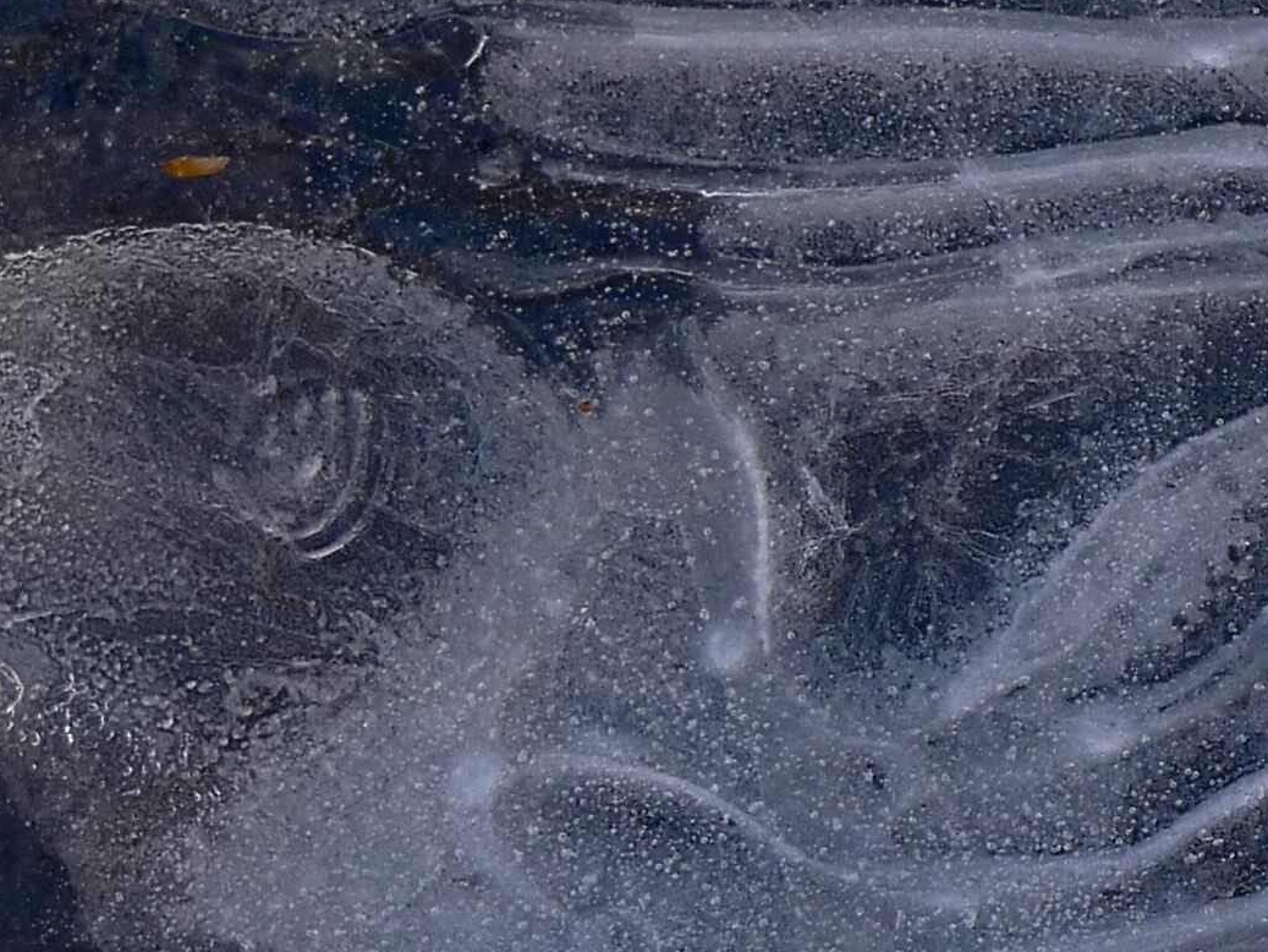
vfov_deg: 7.5
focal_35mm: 199
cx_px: 1274
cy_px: 507
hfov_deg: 9.9
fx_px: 7290
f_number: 2.8
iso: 100
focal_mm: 12.8
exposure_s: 1/125
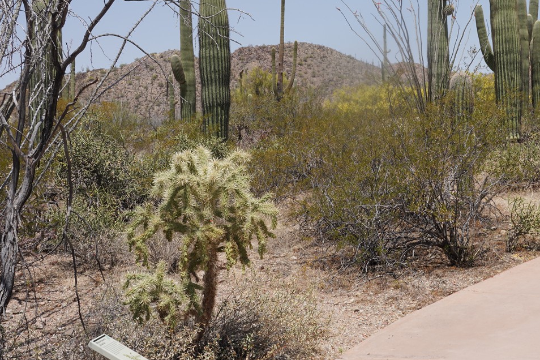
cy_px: 104
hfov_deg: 30.1
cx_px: 444
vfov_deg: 20.8
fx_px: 975
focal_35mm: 65
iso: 100
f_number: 20
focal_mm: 31
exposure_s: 1/80
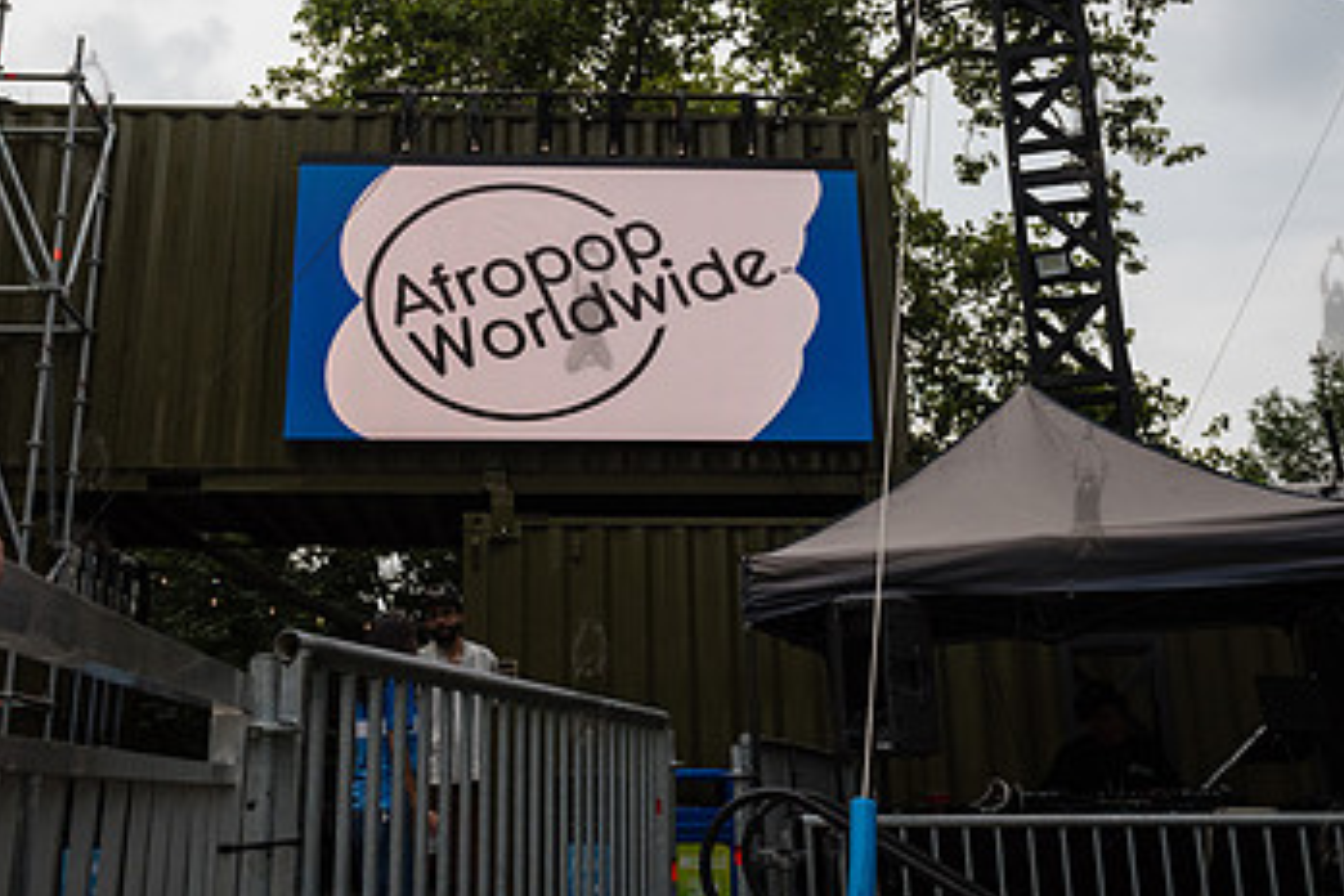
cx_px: 587
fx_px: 1493
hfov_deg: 48.3
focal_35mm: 40
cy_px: 303
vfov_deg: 33.1
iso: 1000
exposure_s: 1/3200
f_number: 4.5
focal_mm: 24
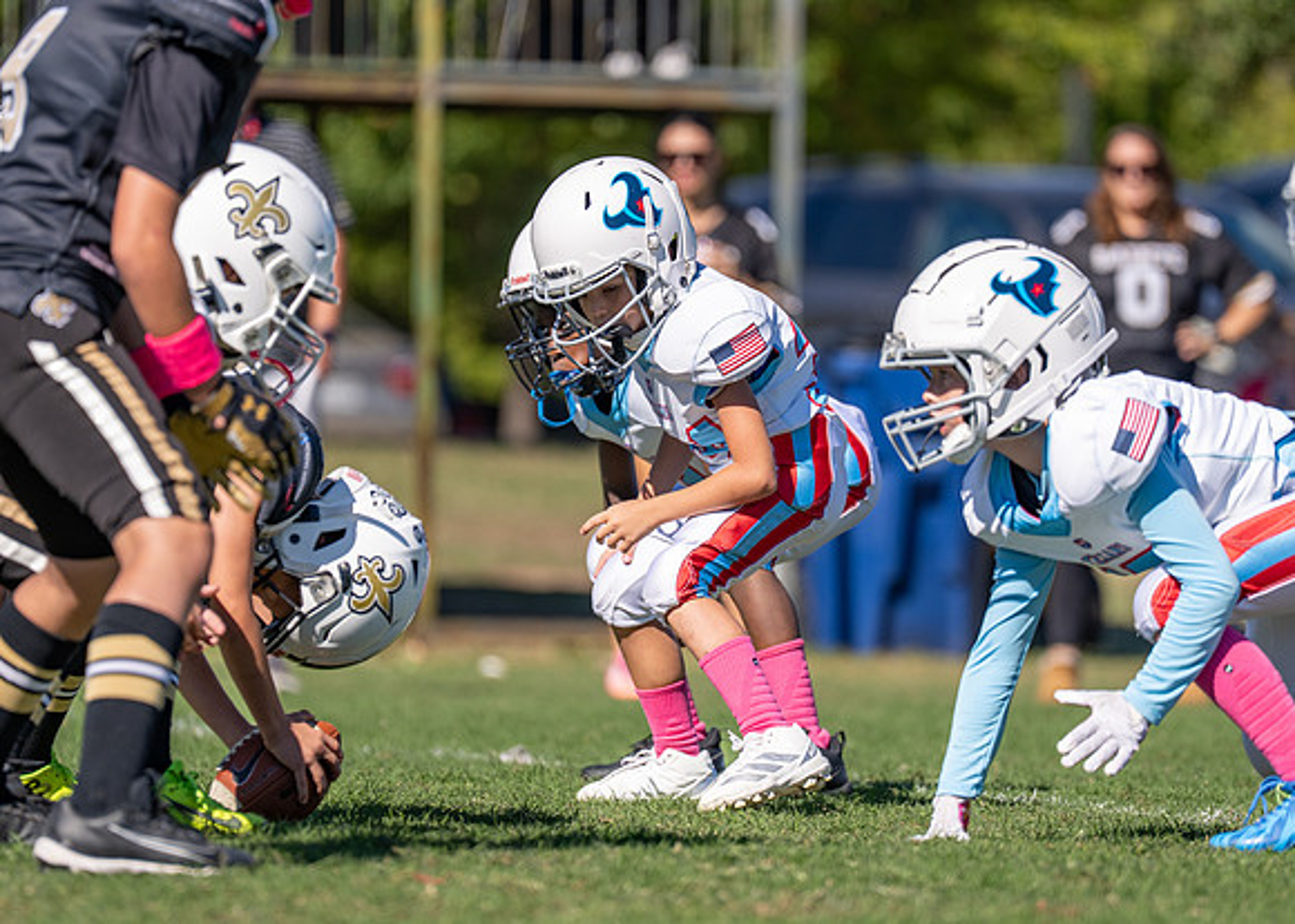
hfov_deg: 5.8
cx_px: 711
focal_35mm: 350
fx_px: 12887
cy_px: 453
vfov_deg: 4.1
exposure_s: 1/2500
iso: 100
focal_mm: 200
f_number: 2.8
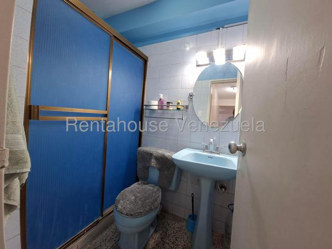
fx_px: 125
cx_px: 166
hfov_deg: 106.2
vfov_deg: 89.9
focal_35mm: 13
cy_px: 124
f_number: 2.2
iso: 125
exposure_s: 1/50
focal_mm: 1.74
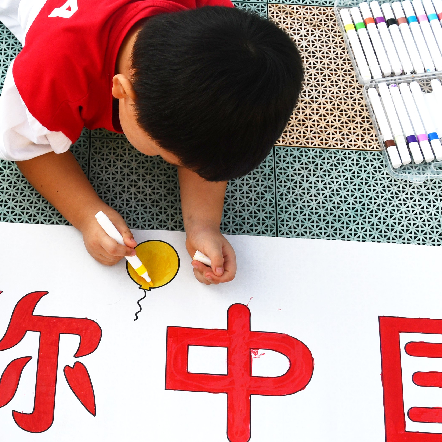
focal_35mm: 68
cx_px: 66
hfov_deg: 24.8
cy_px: 370
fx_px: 982
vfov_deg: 24.8
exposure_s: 1/250
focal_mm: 20
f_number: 8
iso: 125
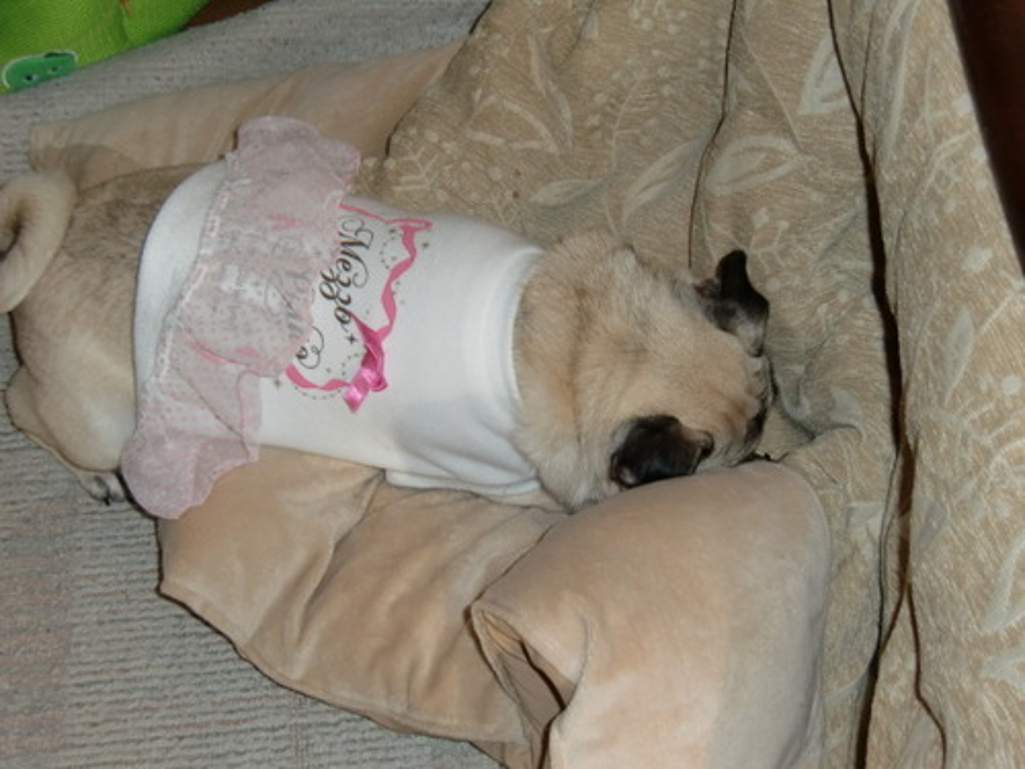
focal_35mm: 55
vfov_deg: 26.6
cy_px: 384
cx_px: 512
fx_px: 1629
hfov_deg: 34.9
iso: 250
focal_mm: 9.8
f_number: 4.2
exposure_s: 1/60
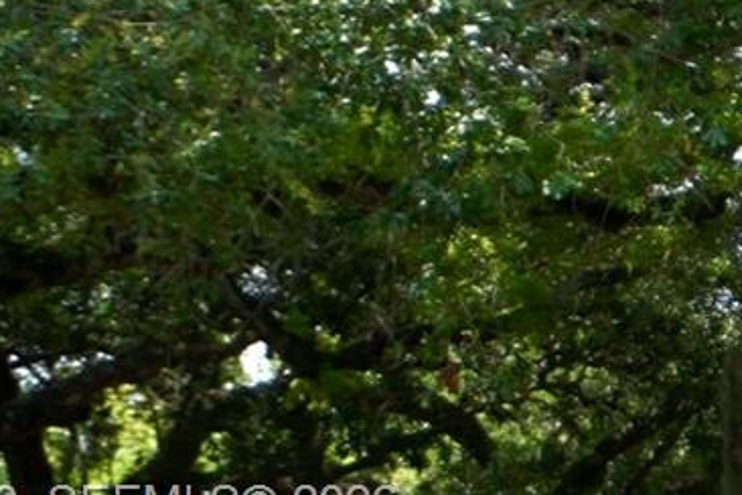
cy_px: 507
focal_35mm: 328
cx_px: 1389
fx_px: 6760
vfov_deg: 4.2
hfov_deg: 6.1
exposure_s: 1/400
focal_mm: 50
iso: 100
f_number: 5.6
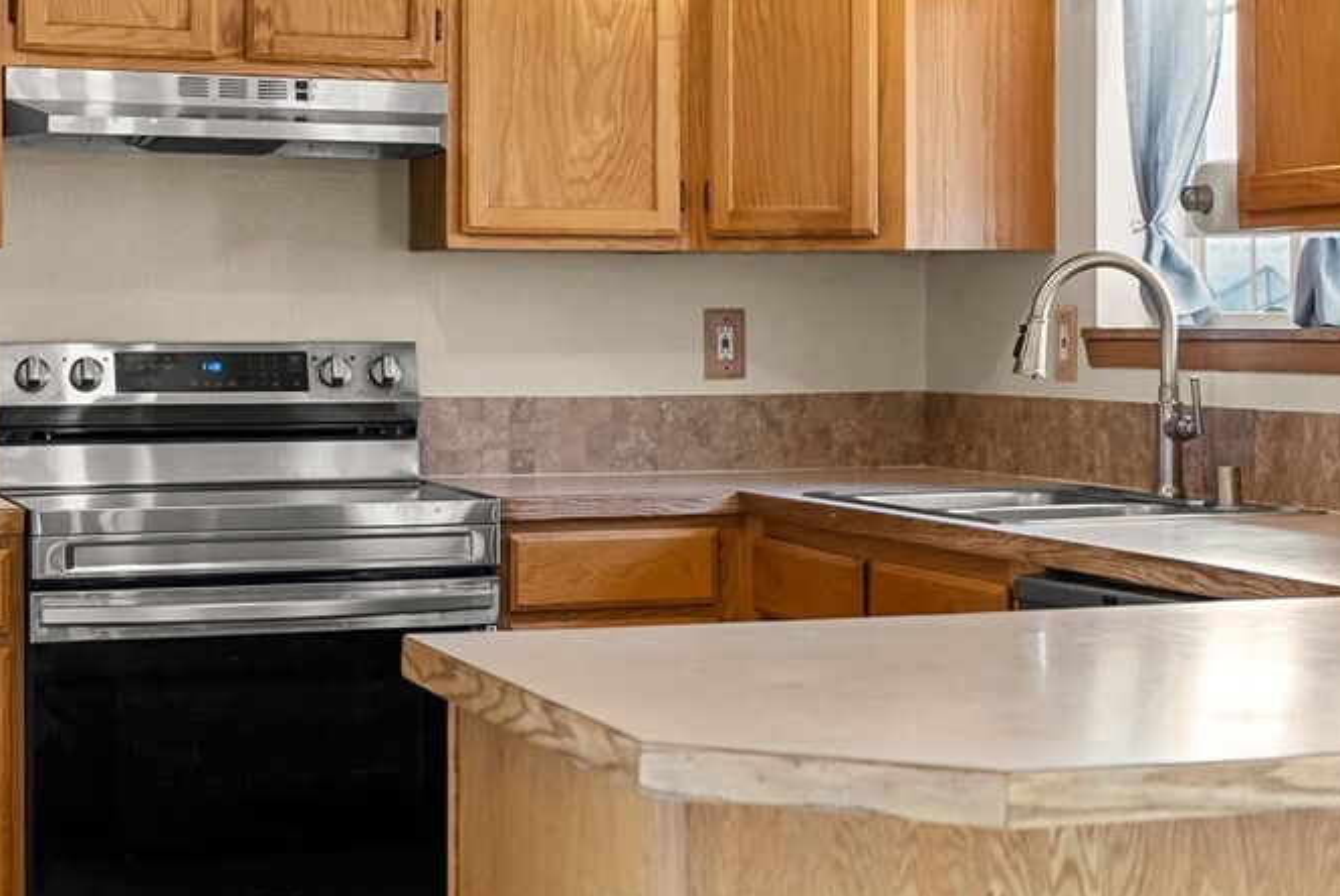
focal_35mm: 76
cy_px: 317
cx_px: 915
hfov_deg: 26.5
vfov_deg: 18.0
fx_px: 2823
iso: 400
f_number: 3.2
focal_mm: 29.7
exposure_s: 1/15
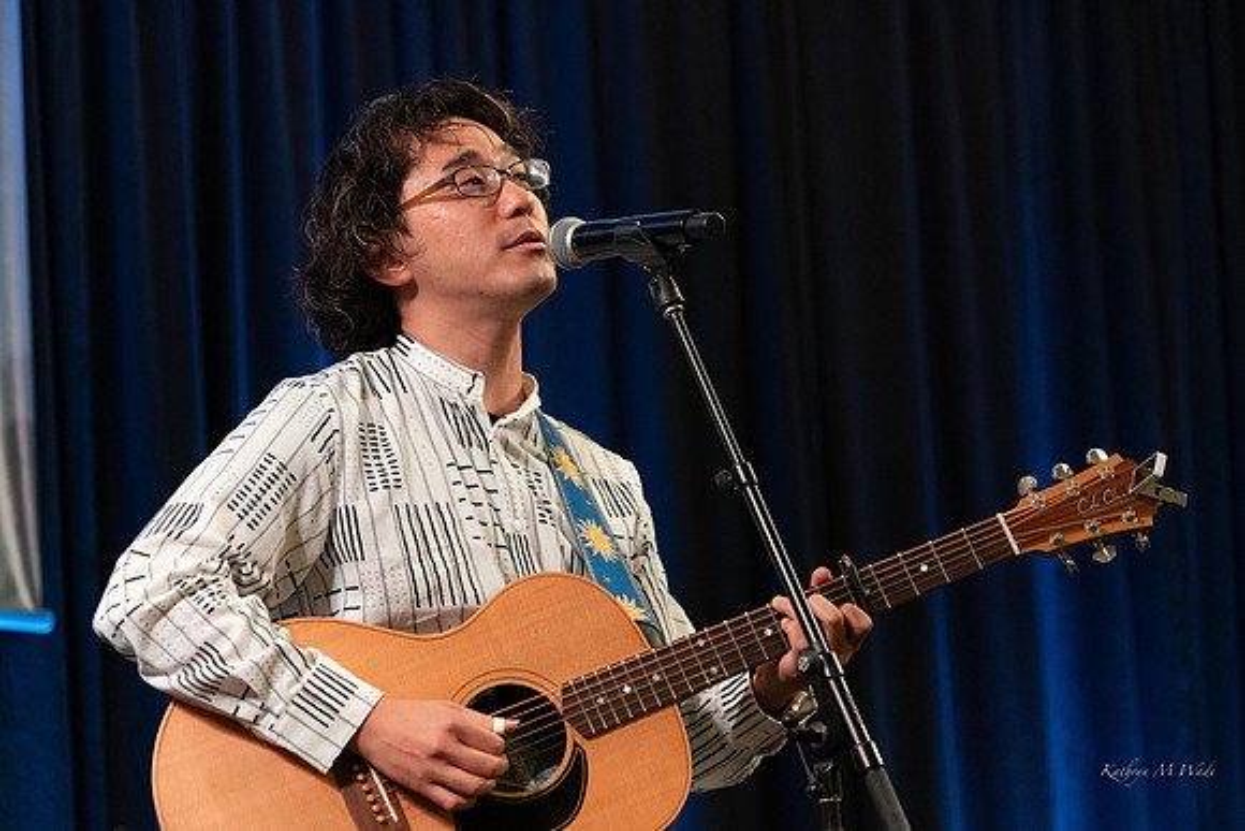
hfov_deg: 14.2
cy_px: 416
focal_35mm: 144
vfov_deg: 9.5
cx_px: 622
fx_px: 4981
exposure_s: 1/250
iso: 6400
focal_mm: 144
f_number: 6.3
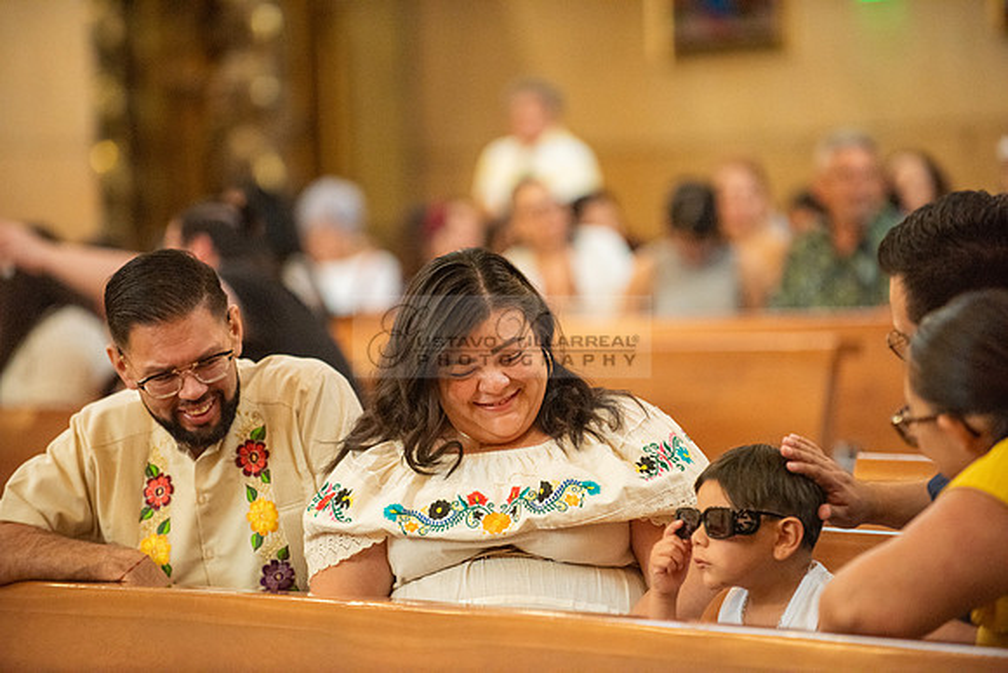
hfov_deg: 10.3
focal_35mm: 200
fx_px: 5601
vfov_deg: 6.9
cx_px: 504
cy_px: 336
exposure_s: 1/160
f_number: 2.8
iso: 2000
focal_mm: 200
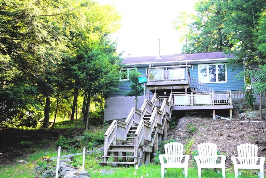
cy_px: 95
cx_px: 157
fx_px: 281
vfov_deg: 35.1
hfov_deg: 50.4
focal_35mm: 38
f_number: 4.5
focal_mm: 32
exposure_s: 1/60
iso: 100
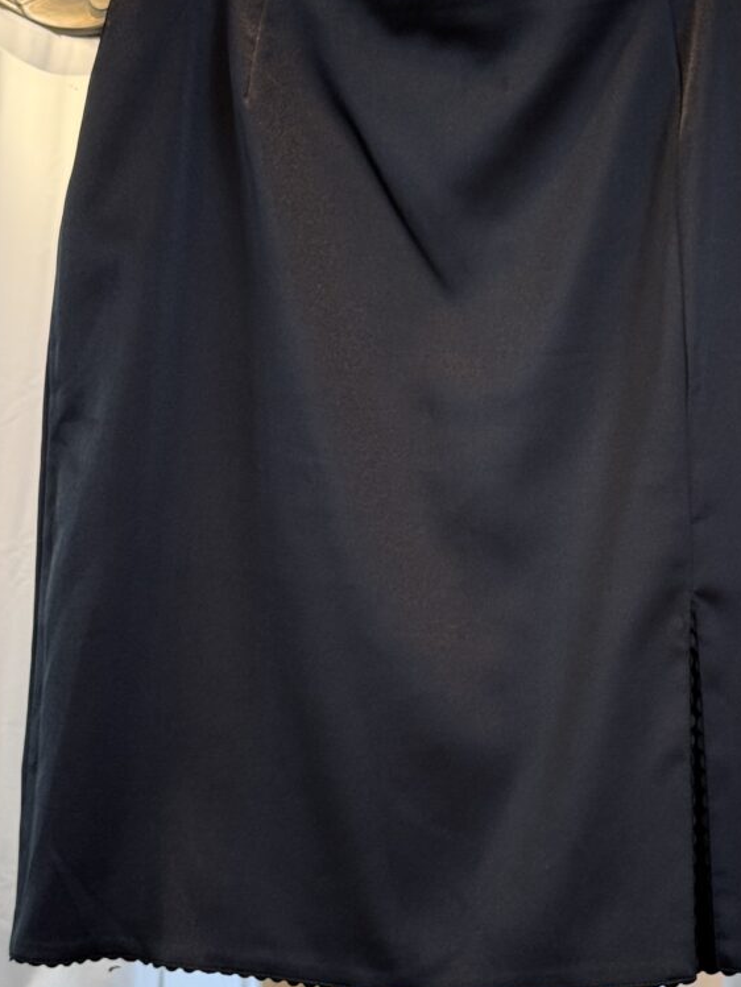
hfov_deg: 17.9
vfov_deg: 23.8
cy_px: 451
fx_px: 2340
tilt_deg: -2.3
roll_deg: +0.7
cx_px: 535
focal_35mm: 82
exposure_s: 1/100
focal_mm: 6.76
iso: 64
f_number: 1.78
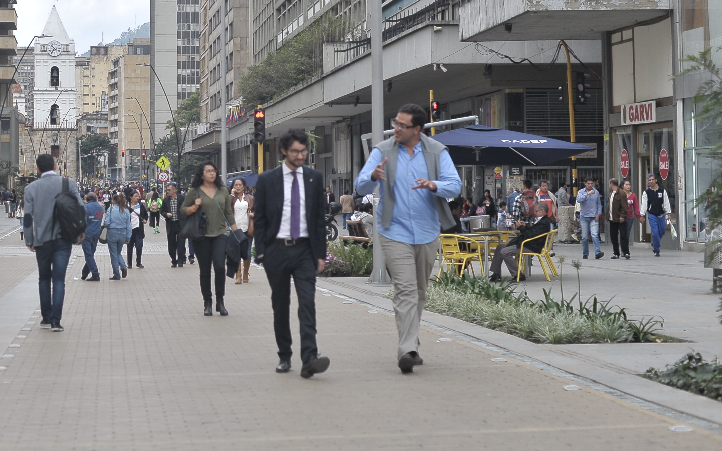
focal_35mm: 88
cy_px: 59
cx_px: 120
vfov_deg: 14.7
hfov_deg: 23.1
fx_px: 1731
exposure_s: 1/3200
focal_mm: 50
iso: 400
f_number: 3.2
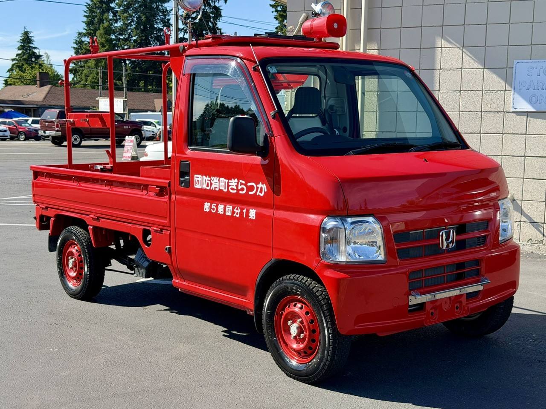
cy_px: 204
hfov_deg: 39.7
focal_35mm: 48
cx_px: 273
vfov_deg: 30.3
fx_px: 757
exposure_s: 1/2494
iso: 100
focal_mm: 6.76
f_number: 1.78
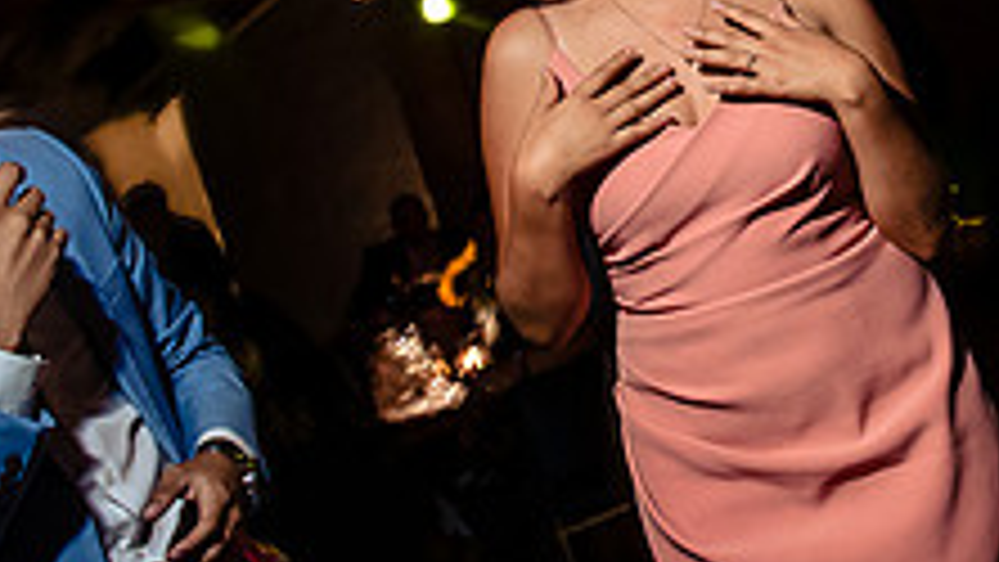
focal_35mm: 81
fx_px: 2146
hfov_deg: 25.5
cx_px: 876
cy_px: 23
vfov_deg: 14.7
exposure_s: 1/40
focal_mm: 24
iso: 2000
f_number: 8
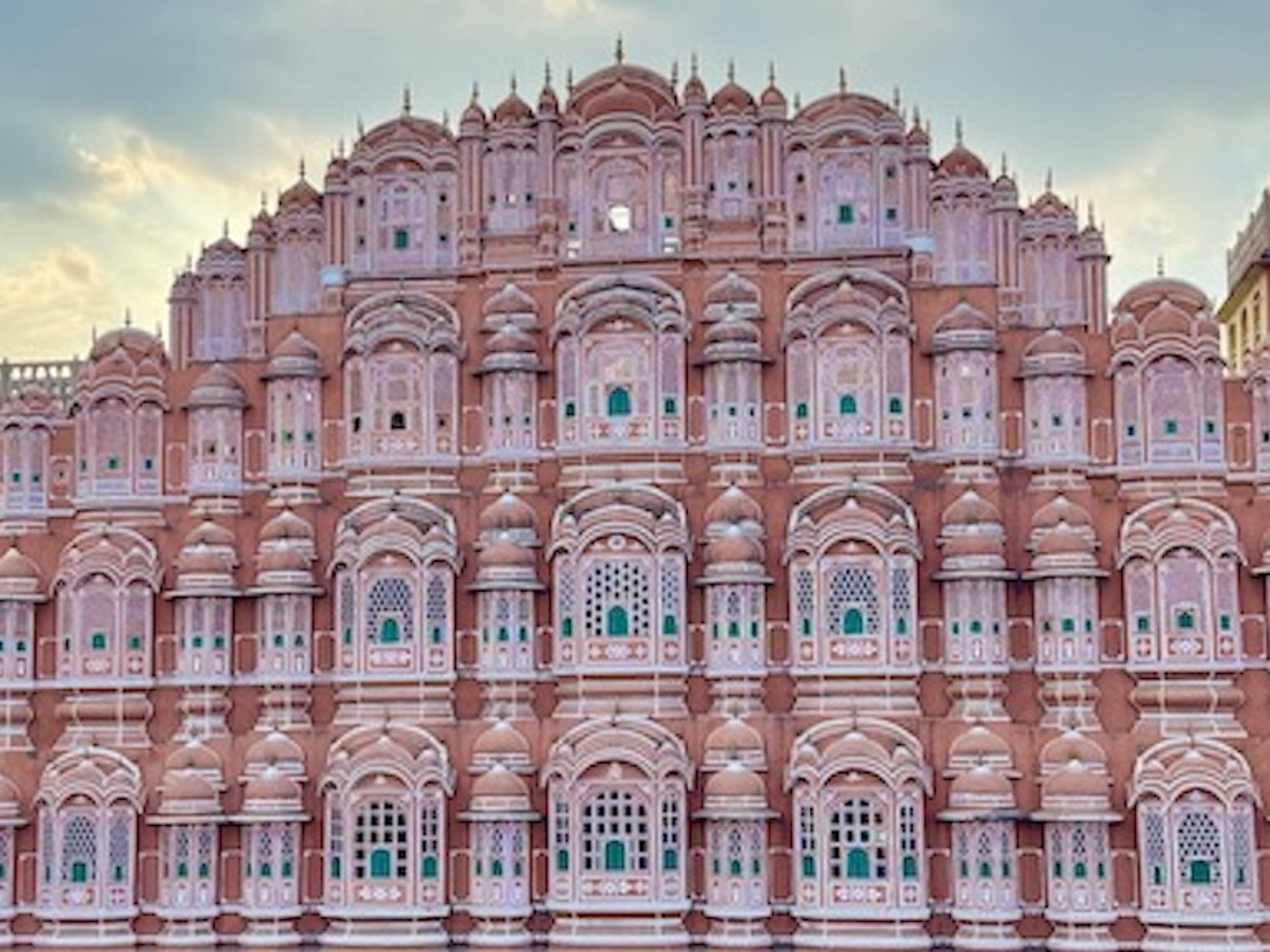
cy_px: 469
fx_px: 917
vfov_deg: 54.9
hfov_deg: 69.4
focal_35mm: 25
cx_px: 655
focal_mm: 6.76
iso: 80
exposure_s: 1/1151
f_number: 1.78
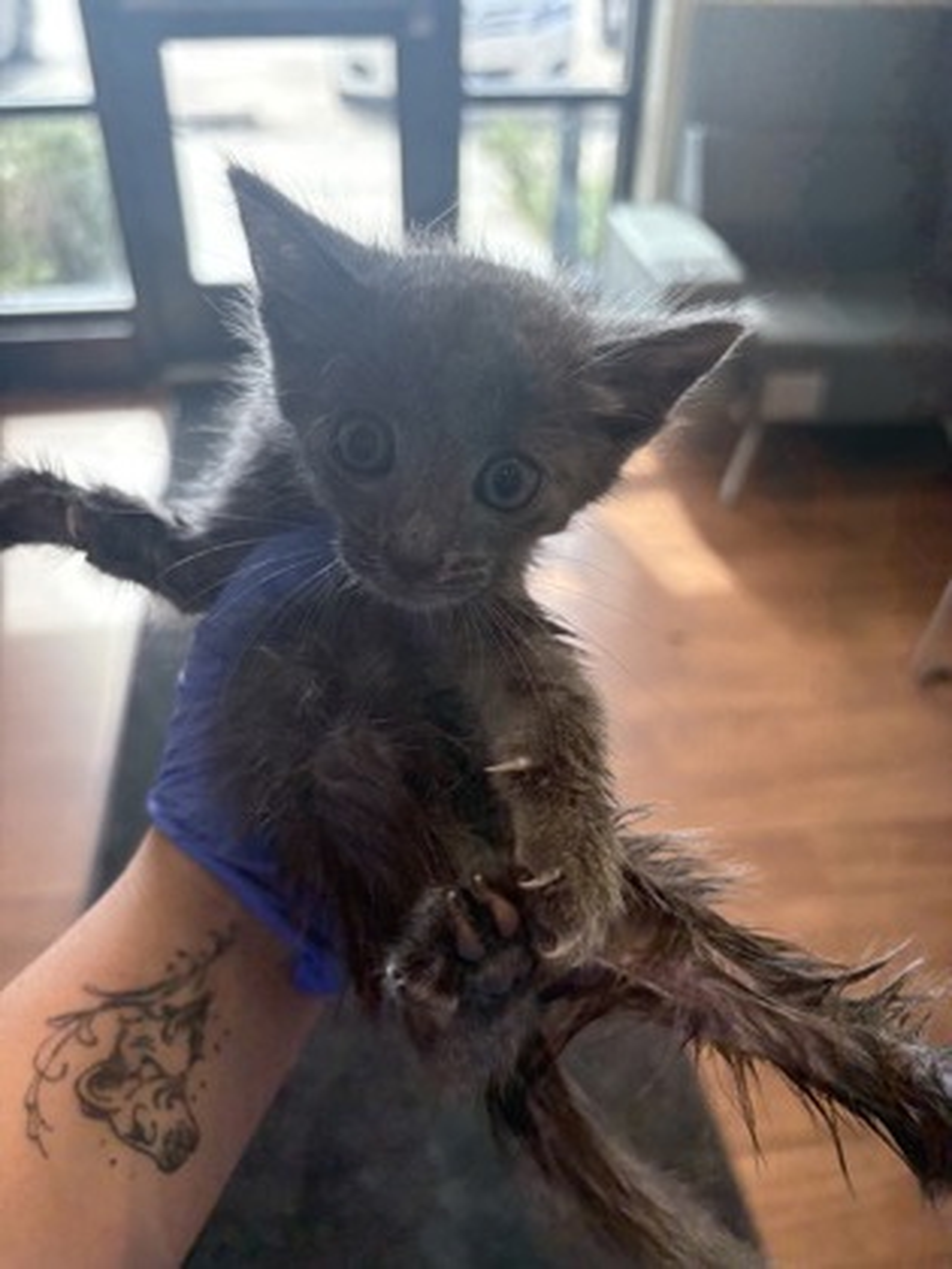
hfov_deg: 53.1
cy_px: 634
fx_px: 953
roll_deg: +0.0
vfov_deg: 67.3
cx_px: 476
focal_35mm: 26
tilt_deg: -35.0
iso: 125
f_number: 1.6
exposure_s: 1/240
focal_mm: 5.96
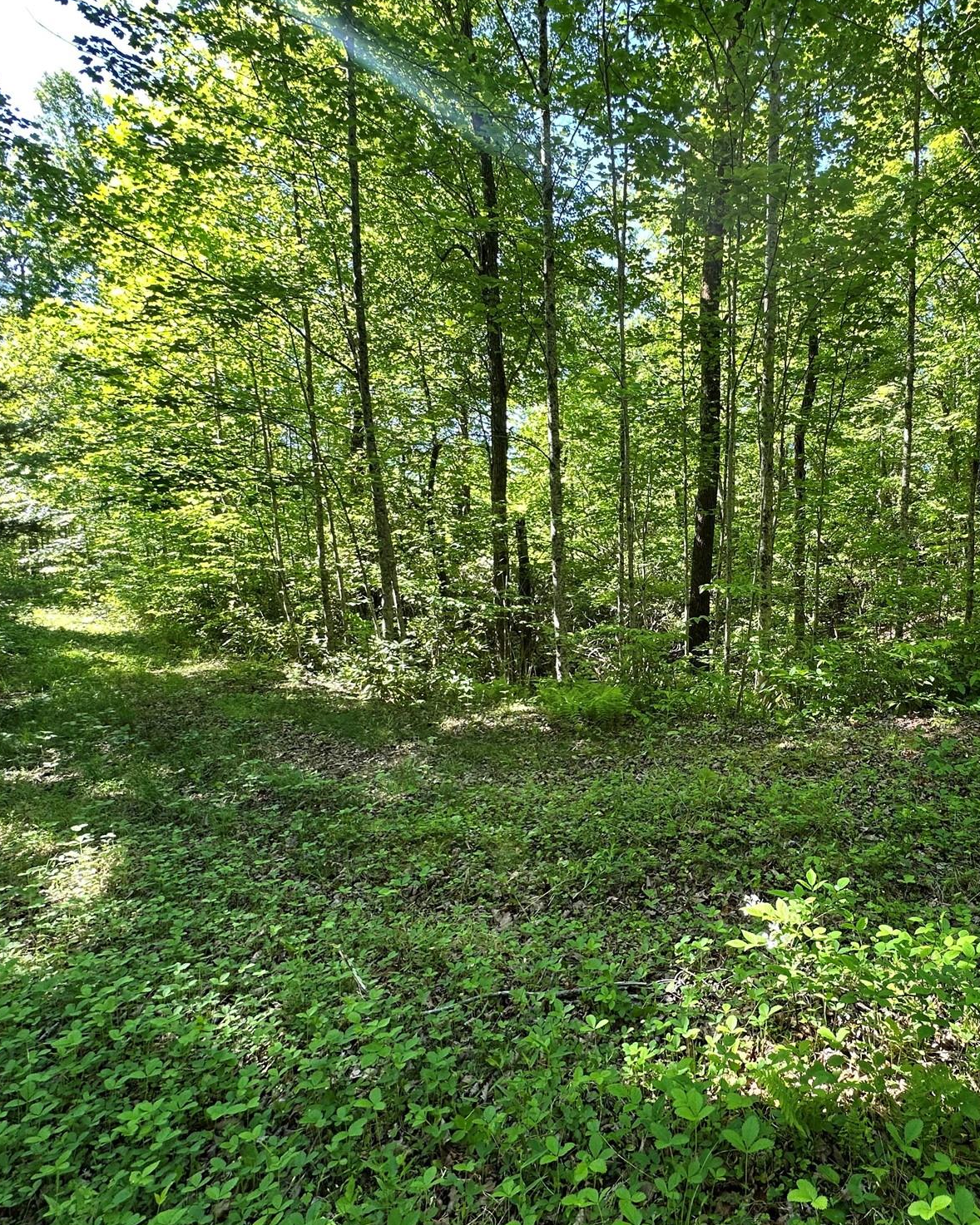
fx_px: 689
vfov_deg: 83.3
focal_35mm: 19
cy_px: 604
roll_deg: -0.1
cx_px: 667
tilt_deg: -3.1
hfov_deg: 68.5
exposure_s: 1/99
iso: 50
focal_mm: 2.22
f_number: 2.2
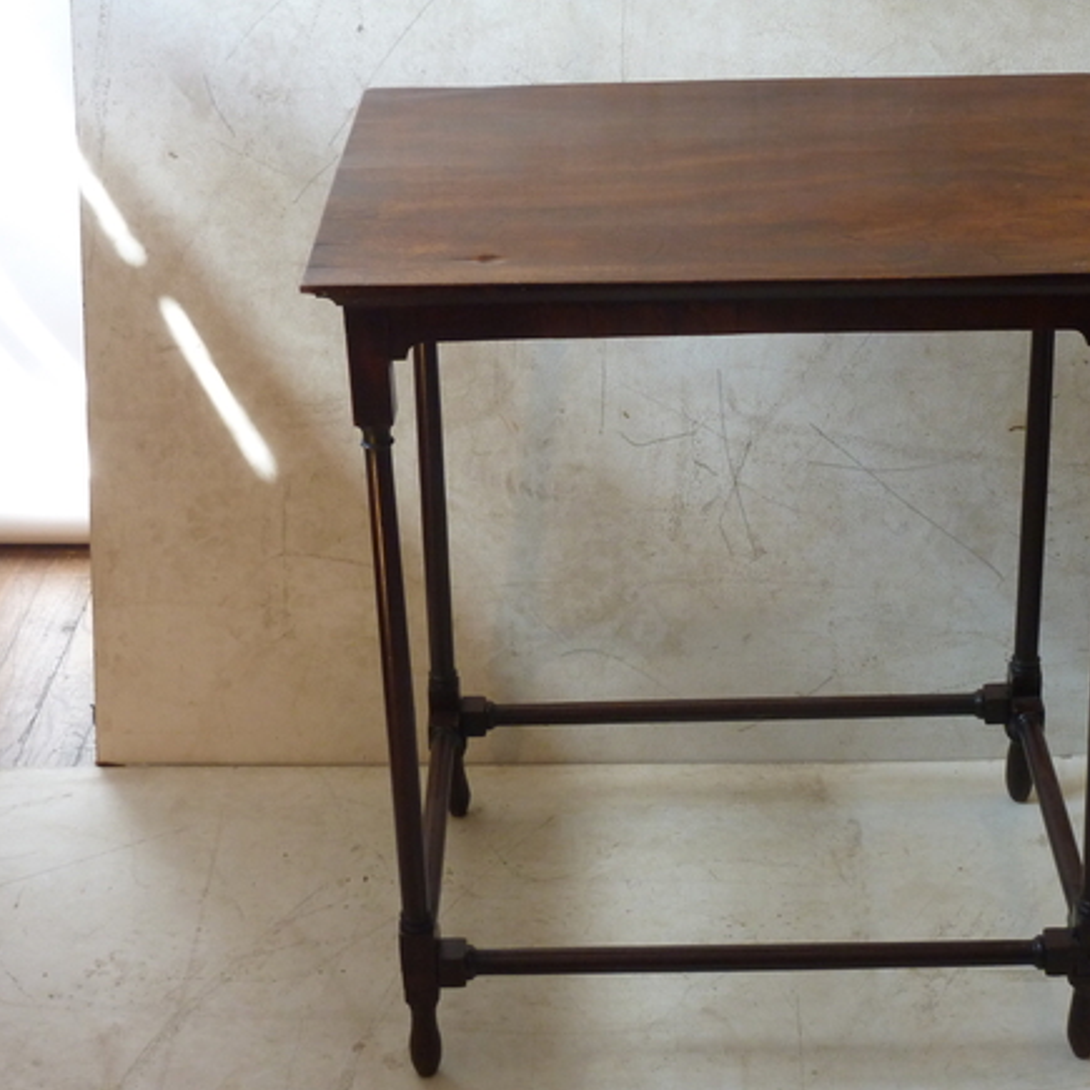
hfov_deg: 23.9
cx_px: 732
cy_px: 556
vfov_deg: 24.0
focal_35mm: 72
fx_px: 2565
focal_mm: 9.7
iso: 250
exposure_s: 1/40
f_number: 3.9
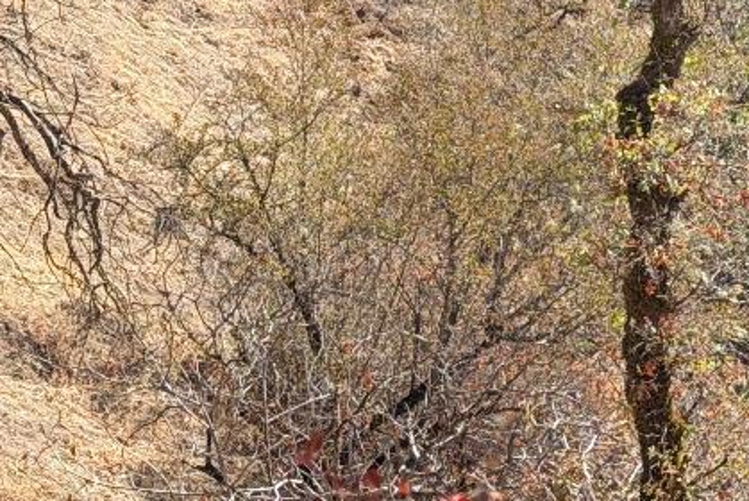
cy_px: 249
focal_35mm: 168
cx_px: 918
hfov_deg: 11.9
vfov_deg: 8.2
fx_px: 3498
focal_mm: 6.76
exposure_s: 1/1330
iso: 64
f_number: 1.78
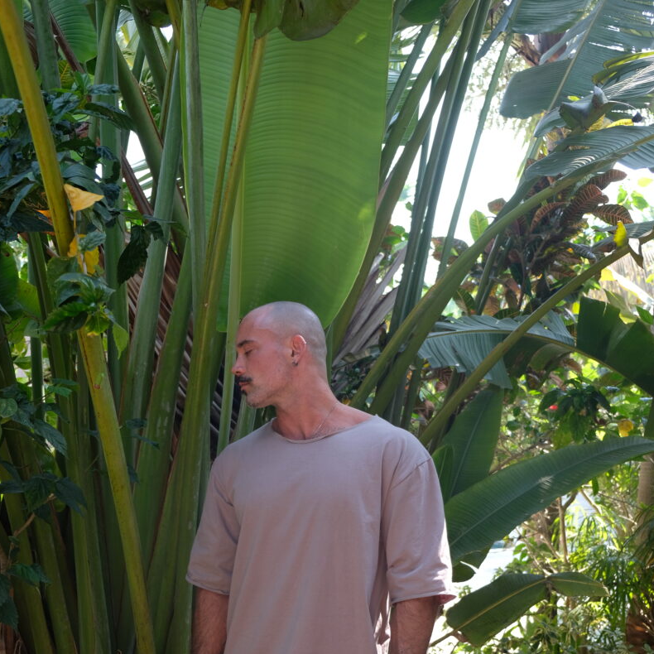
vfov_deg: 41.2
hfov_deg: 41.9
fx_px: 855
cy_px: 450
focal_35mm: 40
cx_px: 325
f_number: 3.2
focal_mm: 20.5
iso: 250
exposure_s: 1/250
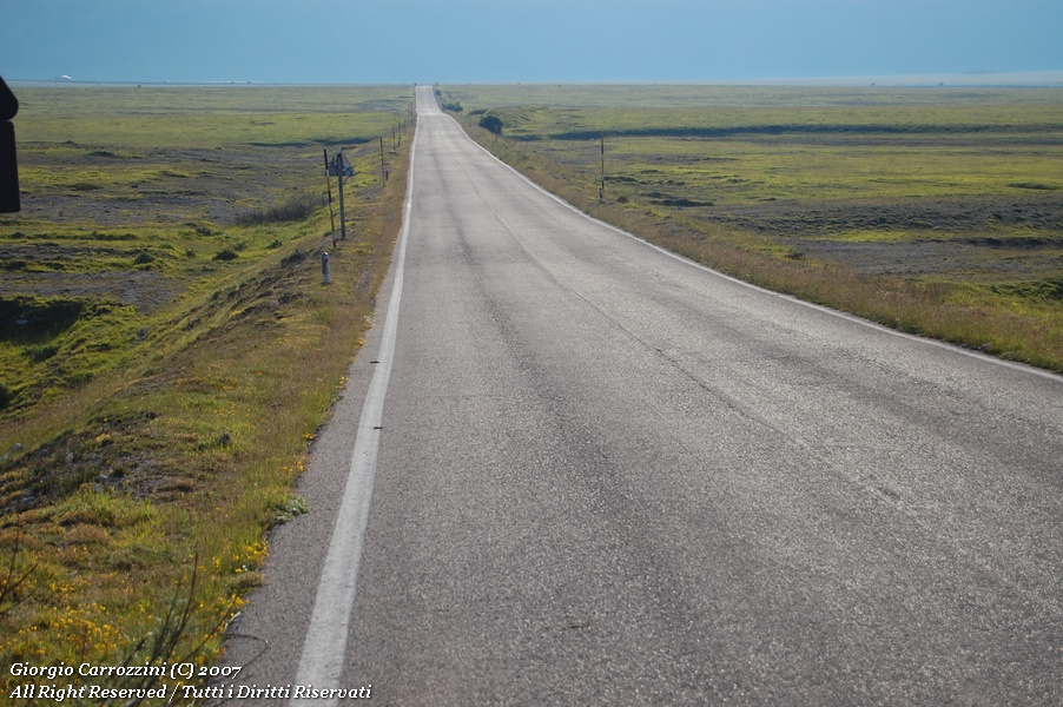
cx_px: 532
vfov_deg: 16.5
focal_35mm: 82
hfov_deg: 24.6
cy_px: 354
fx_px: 2434
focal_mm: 55
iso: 200
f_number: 5.6
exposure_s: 1/800
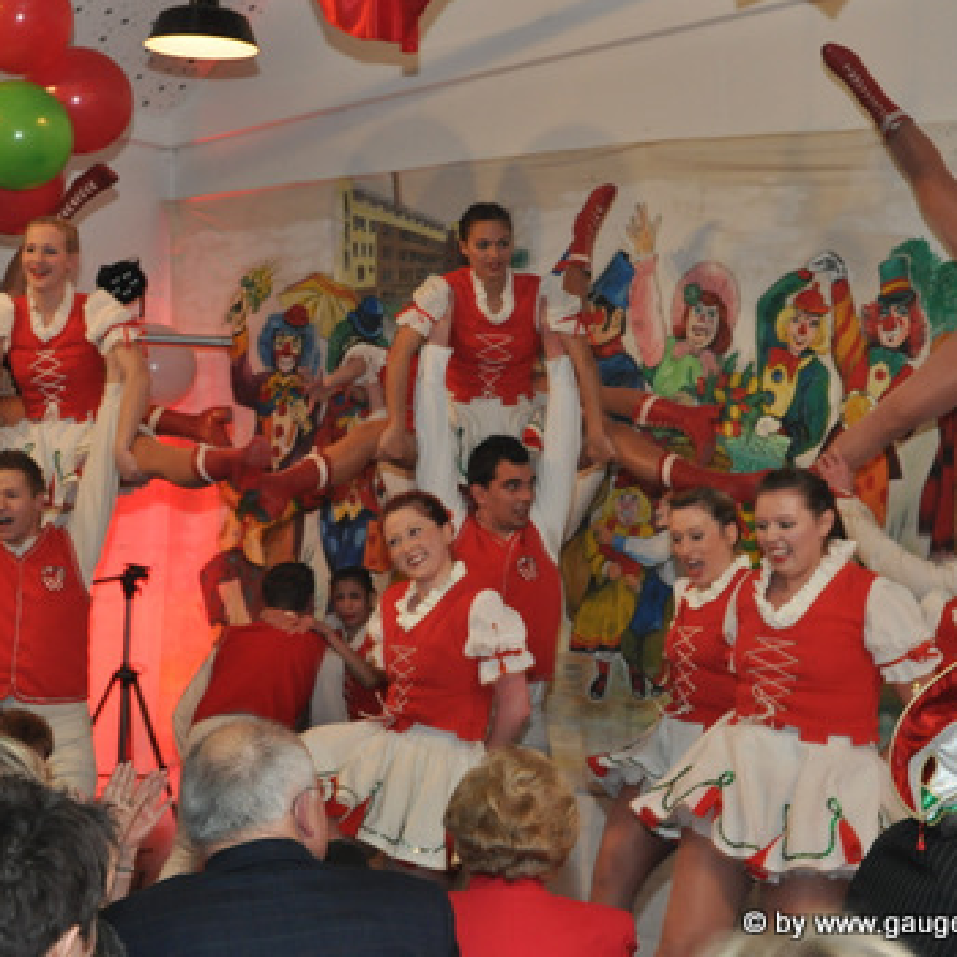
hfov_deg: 20.9
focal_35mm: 83
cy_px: 431
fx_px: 2596
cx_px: 569
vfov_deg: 20.9
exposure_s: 1/60
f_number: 4
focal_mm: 38
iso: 800
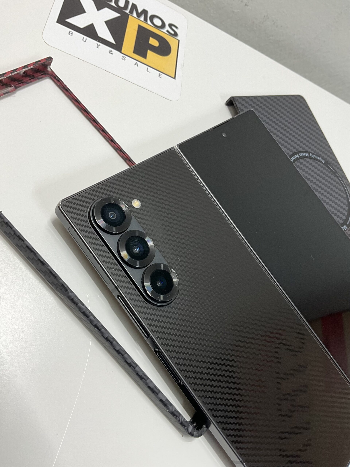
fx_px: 391
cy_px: 234
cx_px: 175
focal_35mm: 29
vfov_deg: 61.7
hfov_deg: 48.2
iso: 32
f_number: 1.8
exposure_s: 1/60
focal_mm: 3
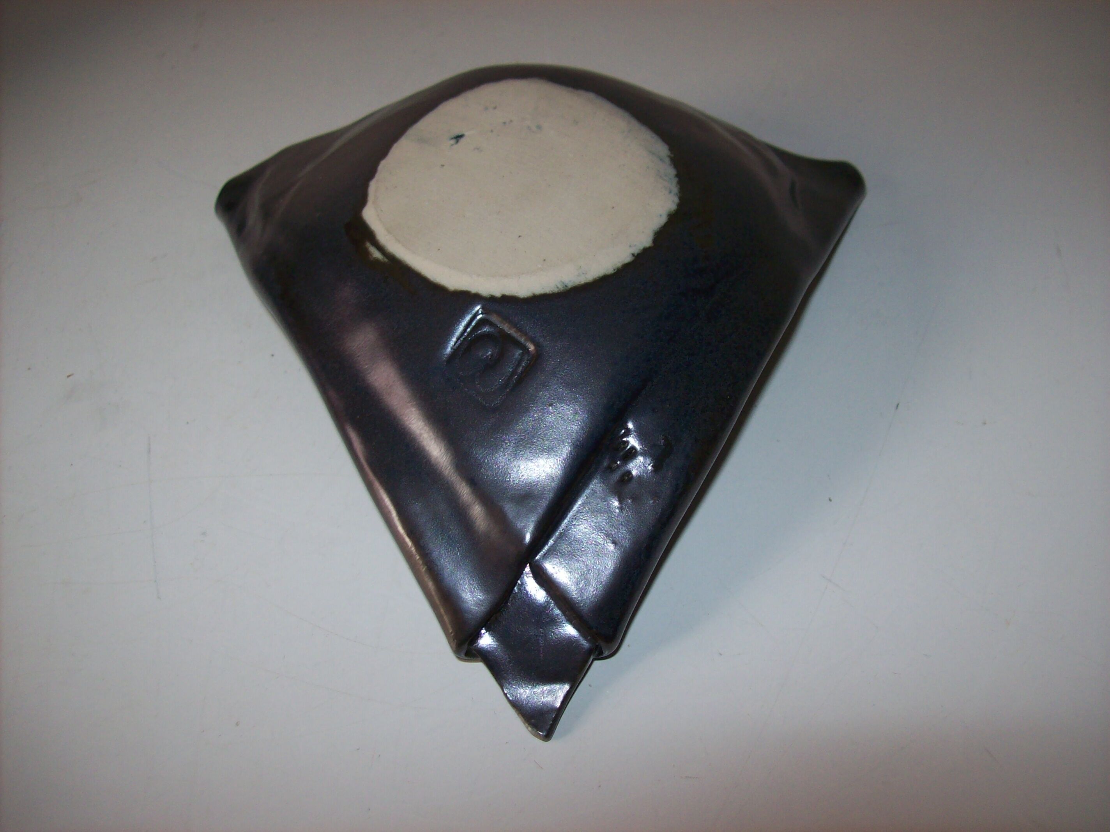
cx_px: 555
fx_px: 1154
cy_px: 416
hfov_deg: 51.4
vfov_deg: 39.6
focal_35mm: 36
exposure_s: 1/64
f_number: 2.7
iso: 80
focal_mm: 6
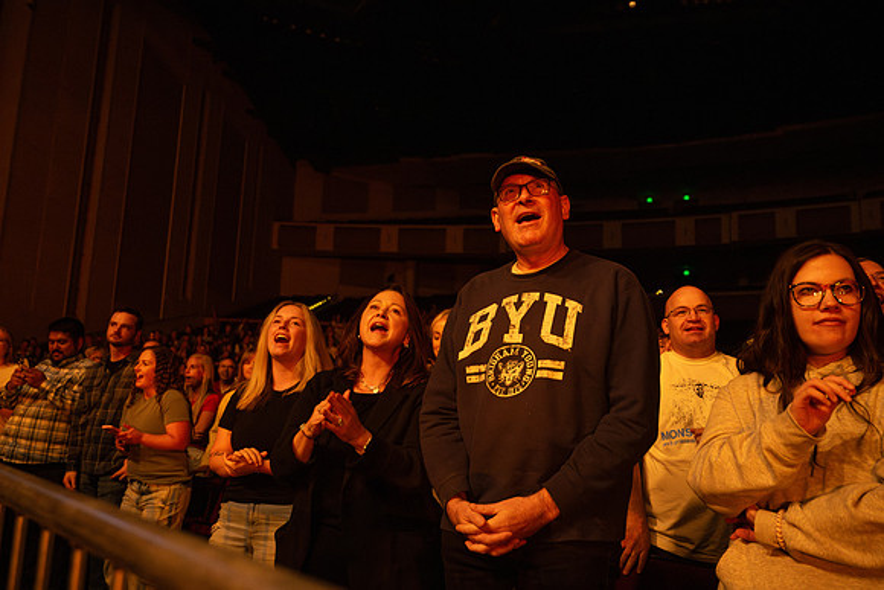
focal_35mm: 33
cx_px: 442
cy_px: 295
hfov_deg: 57.2
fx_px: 810
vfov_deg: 40.0
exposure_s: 1/160
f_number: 4
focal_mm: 33
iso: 5000
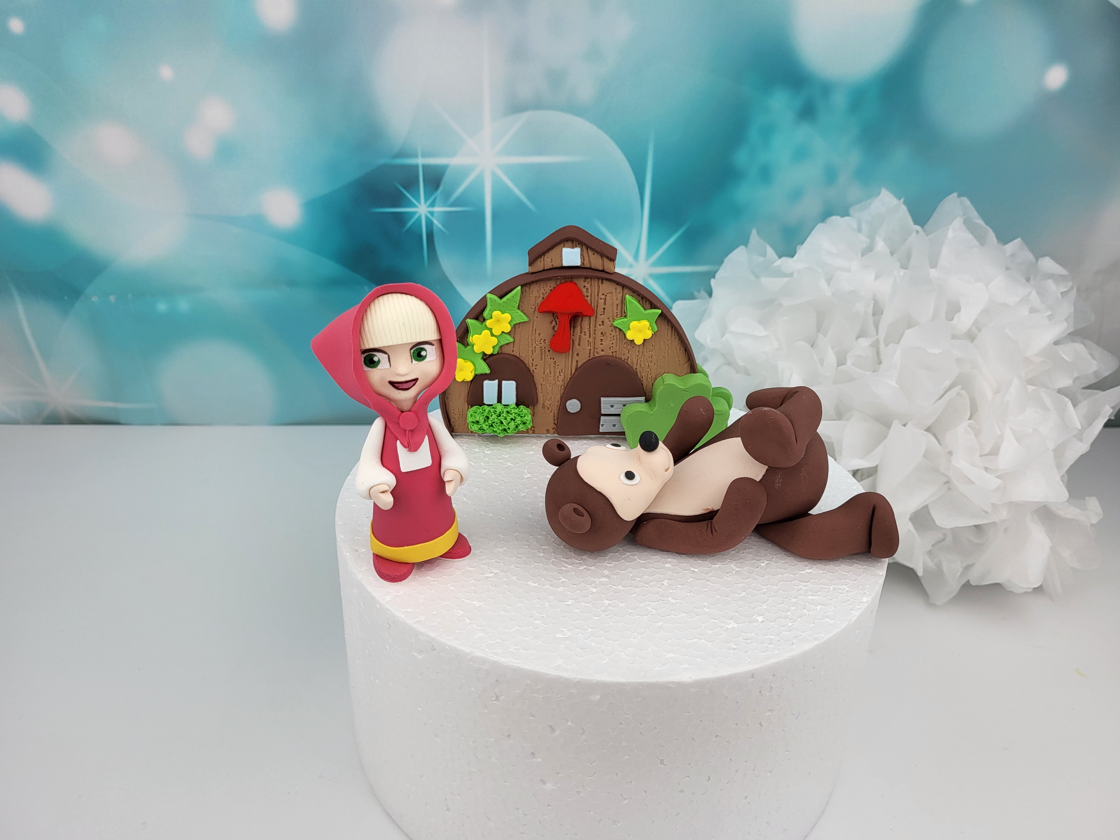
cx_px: 560
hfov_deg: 67.3
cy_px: 420
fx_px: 841
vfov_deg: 53.1
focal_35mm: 26
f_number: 1.8
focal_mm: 5.4
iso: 40
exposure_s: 1/231
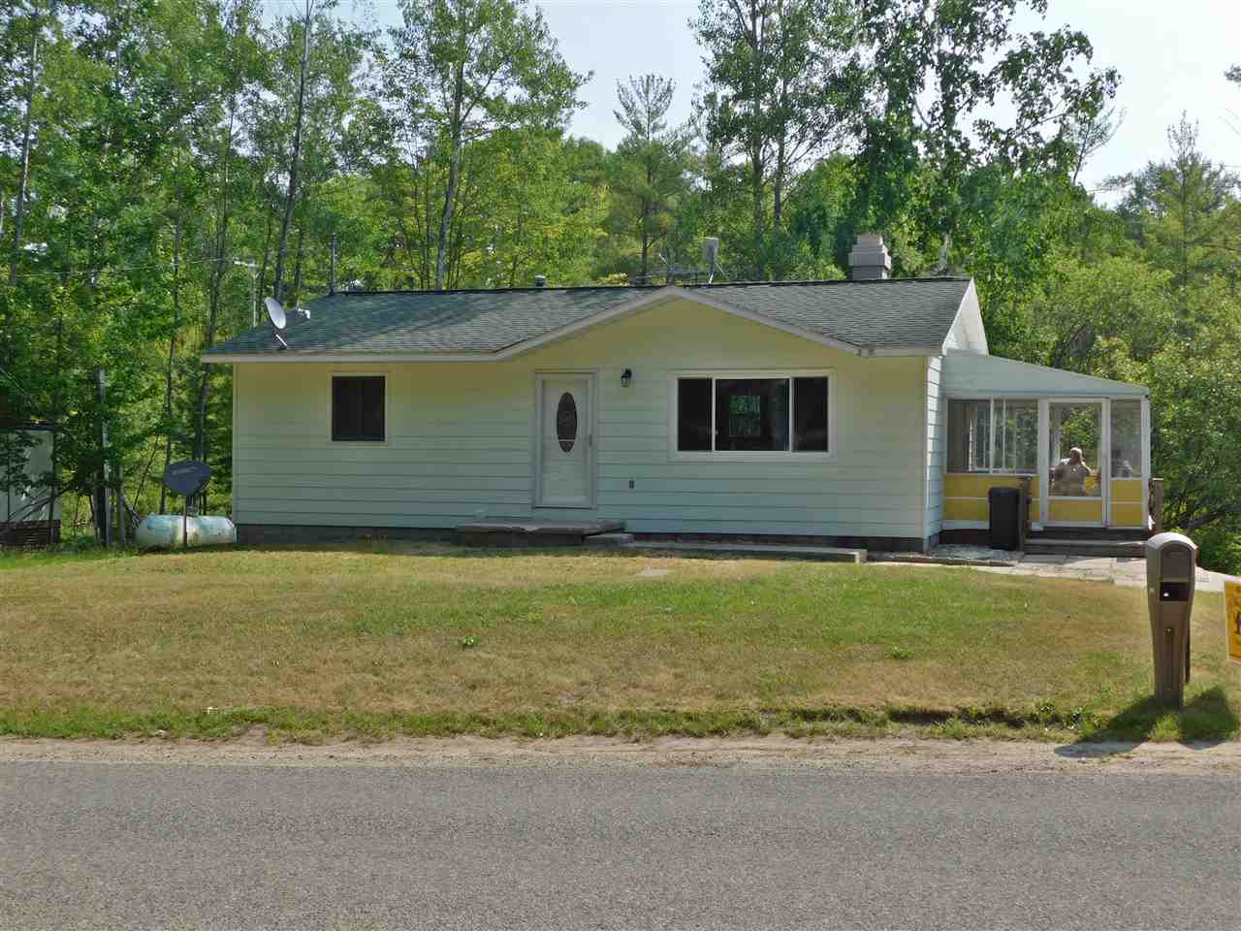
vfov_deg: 32.2
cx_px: 620
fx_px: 1613
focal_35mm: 45
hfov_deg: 42.1
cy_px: 466
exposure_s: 1/800
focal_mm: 8
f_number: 3.7
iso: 125
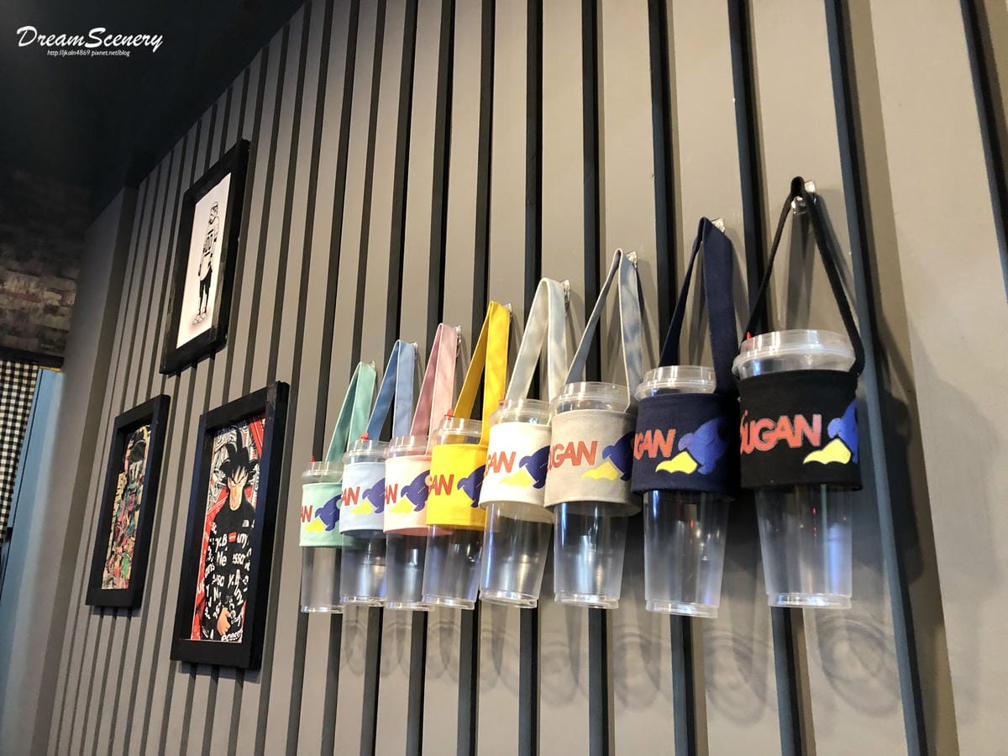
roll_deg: -1.2
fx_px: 815
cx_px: 504
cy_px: 378
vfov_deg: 49.7
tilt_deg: +14.1
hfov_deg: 63.4
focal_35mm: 28
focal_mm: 3.99
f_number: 1.8
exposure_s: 1/15
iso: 50
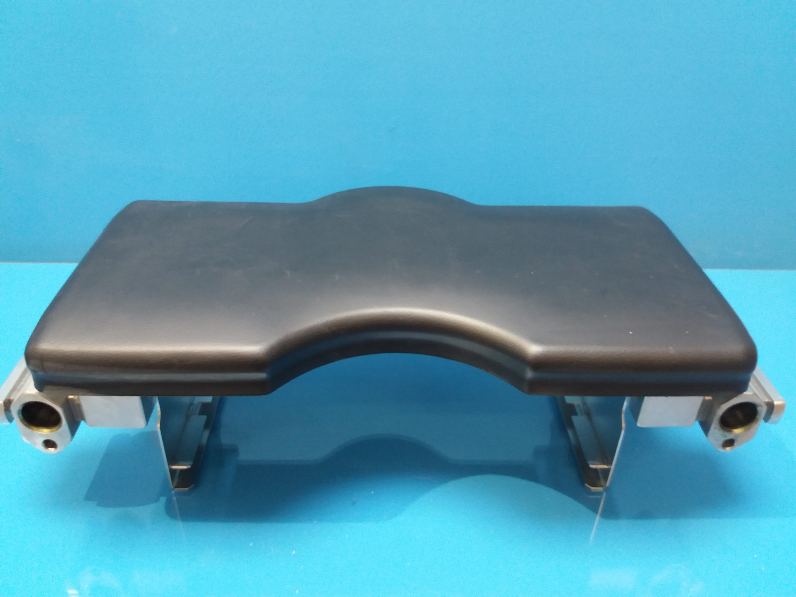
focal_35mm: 28
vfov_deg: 49.7
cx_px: 398
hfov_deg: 63.4
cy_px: 298
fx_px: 644
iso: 160
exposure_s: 1/17
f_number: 1.9
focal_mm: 3.7
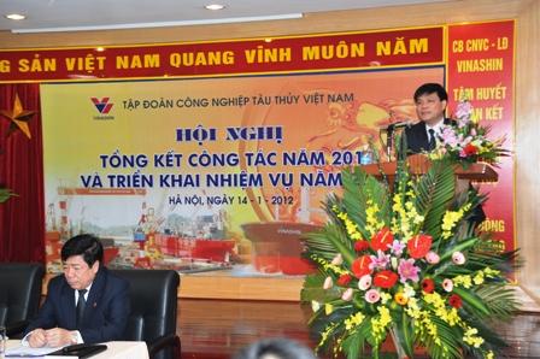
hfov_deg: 32.4
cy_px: 180
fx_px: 929
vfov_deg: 21.9
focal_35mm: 62
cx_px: 270
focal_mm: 62
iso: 320
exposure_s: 1/60
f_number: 4
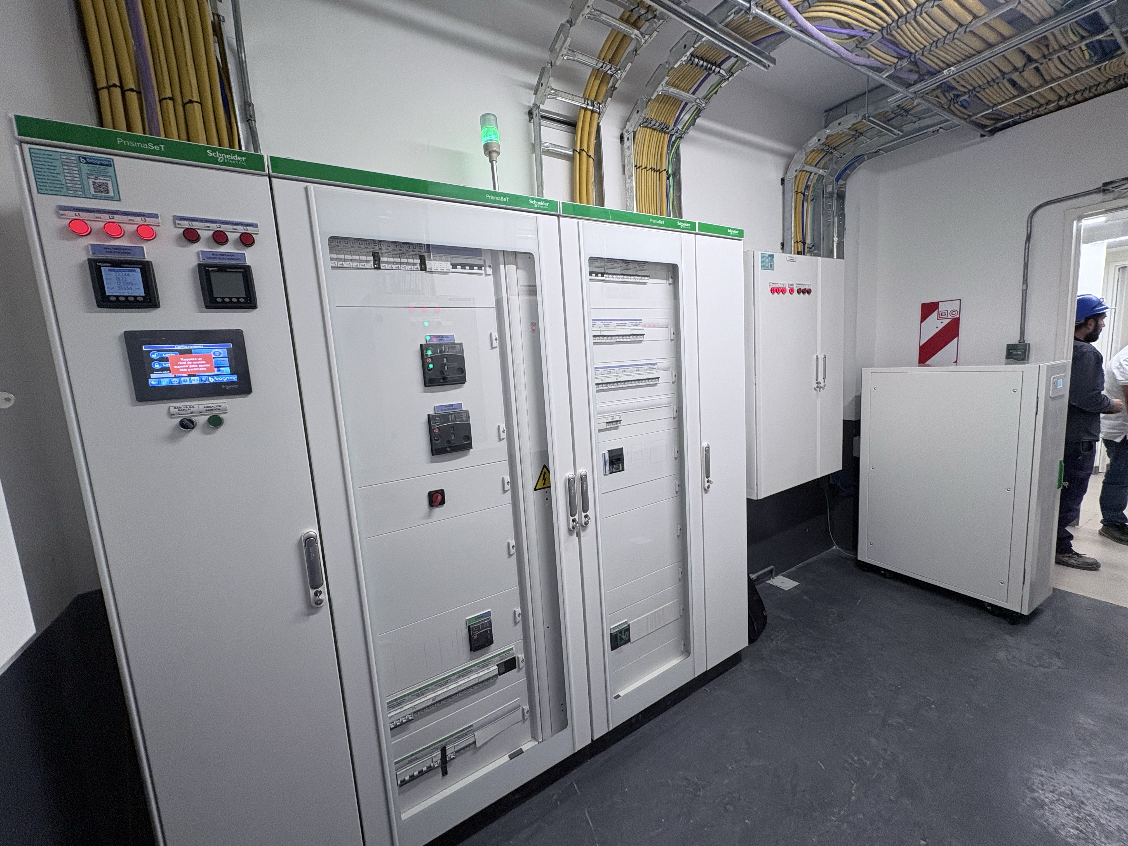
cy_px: 423
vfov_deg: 85.7
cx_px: 564
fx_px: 456
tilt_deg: -7.8
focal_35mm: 14
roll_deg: +4.2
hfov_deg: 102.1
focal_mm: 2.22
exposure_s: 1/100
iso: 100
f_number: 2.2
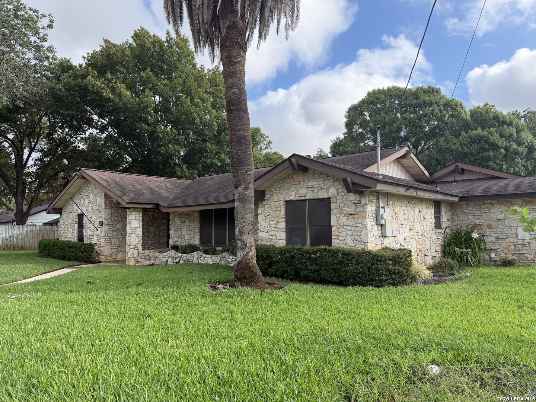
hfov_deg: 71.6
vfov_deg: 56.8
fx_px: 372
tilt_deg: +5.0
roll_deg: +0.8
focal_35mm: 24
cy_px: 201
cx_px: 268
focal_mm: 6.76
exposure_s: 1/1727
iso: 100
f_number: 1.78
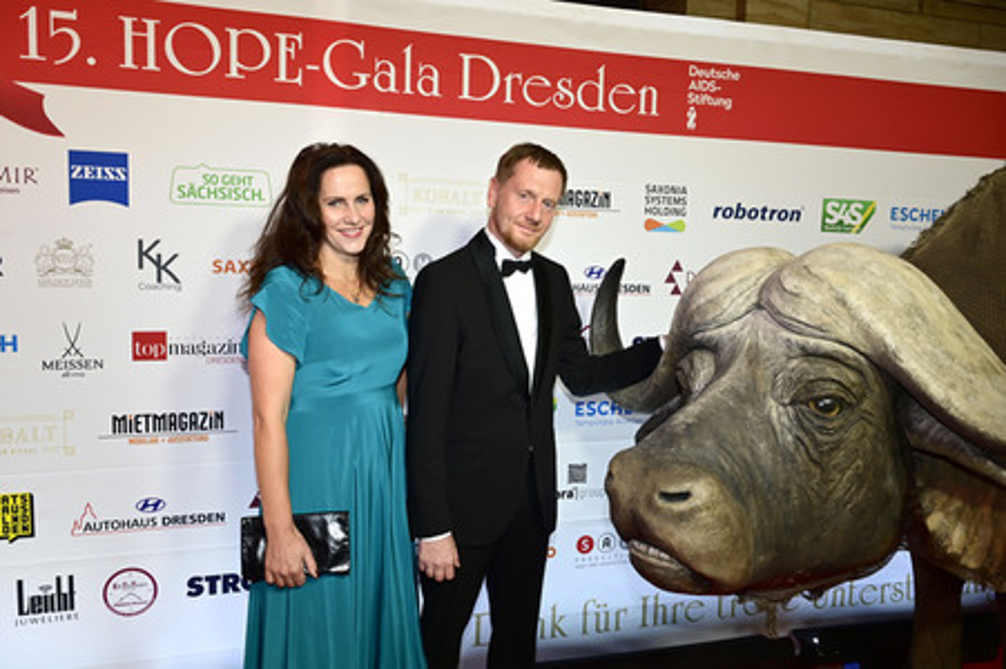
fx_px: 740
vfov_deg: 48.7
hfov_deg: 68.4
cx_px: 503
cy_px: 334
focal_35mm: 26
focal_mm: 26.5
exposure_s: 1/160
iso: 1250
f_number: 8
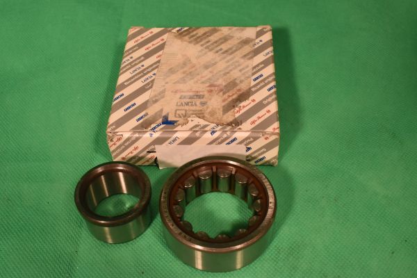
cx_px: 208
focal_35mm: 44
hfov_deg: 45.0
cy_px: 139
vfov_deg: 30.8
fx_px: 504
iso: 720
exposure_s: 1/50
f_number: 20
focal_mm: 29
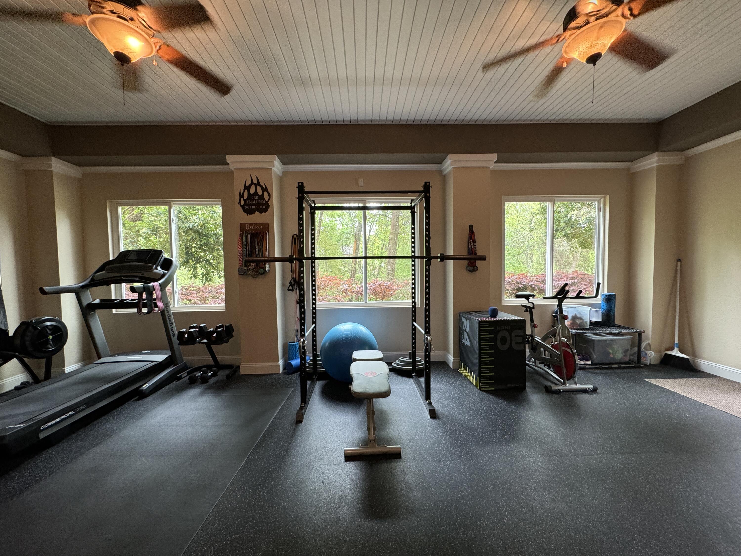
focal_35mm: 14
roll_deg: +0.9
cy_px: 278
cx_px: 370
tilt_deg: -2.1
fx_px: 300
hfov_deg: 102.1
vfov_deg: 85.7
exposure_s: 1/60
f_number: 2.2
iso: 200
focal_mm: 2.22
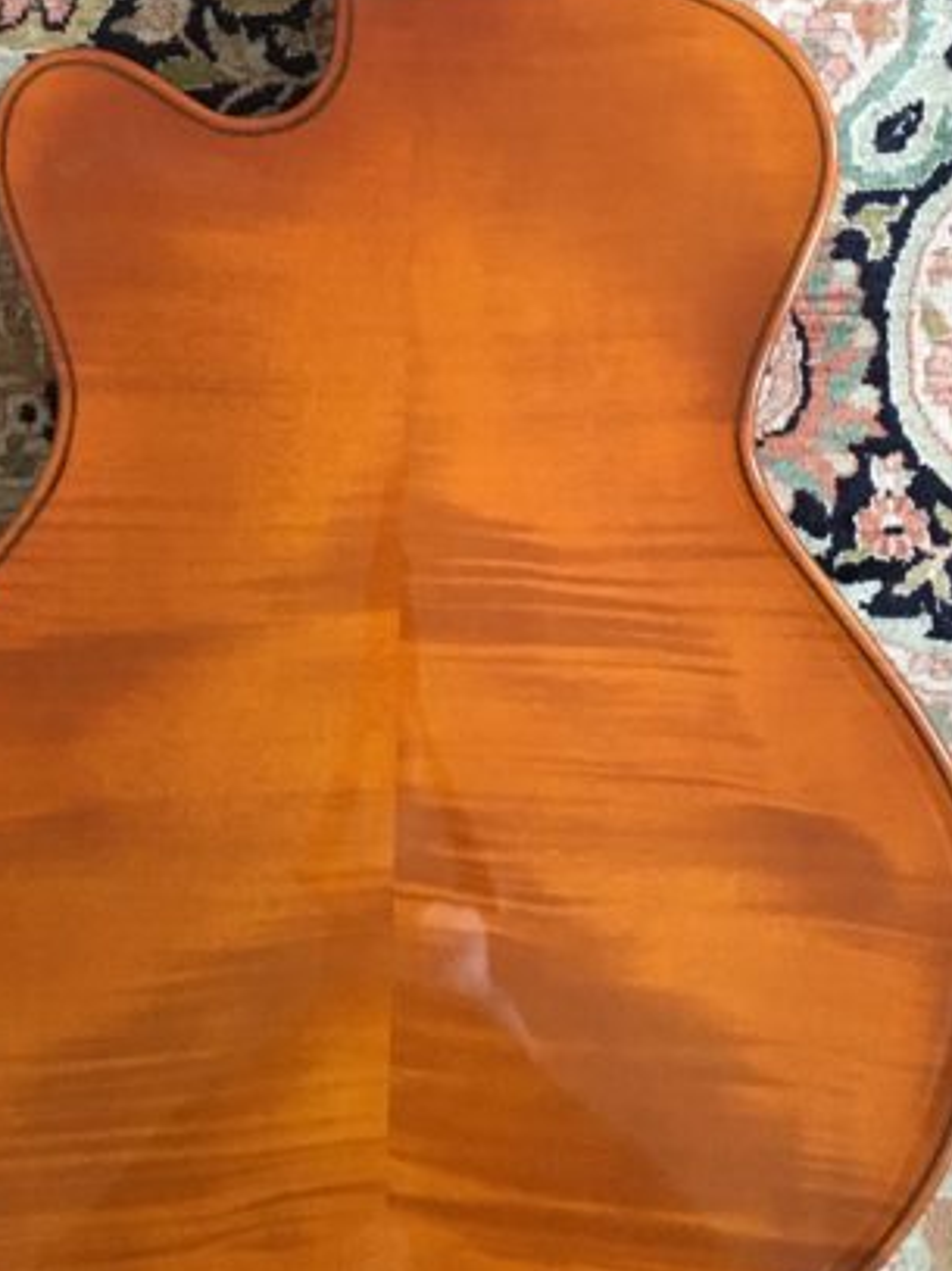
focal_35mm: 73
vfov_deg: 25.2
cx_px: 409
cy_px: -37
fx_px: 2678
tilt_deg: -86.5
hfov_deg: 20.1
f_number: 2.2
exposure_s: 1/25
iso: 200
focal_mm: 4.15
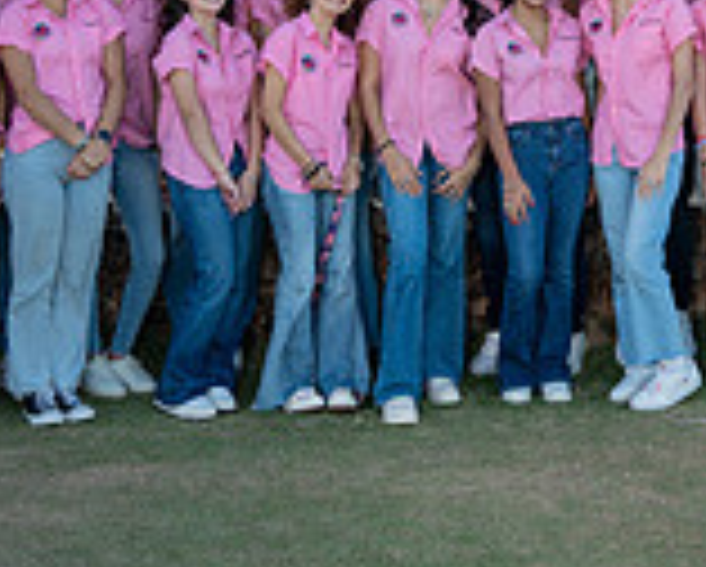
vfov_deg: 16.4
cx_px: 603
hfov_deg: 20.9
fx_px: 1883
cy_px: -128
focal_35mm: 90
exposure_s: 1/160
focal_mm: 26
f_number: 4.5
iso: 125
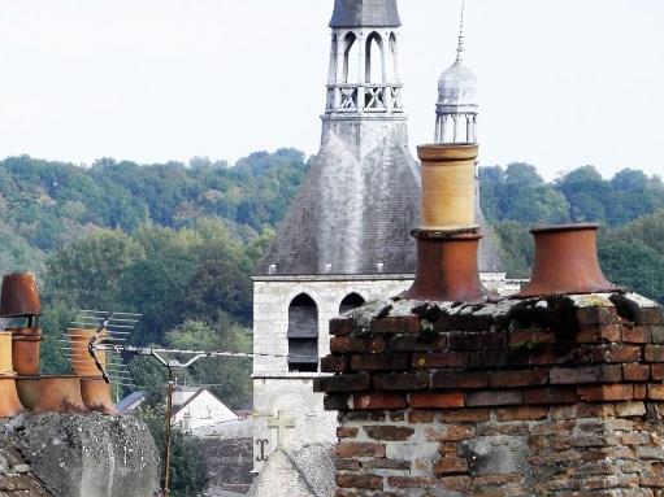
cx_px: 103
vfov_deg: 3.3
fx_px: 8764
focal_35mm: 457
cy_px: 488
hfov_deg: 4.3
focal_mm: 40.64
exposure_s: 1/250
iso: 80
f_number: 4.5
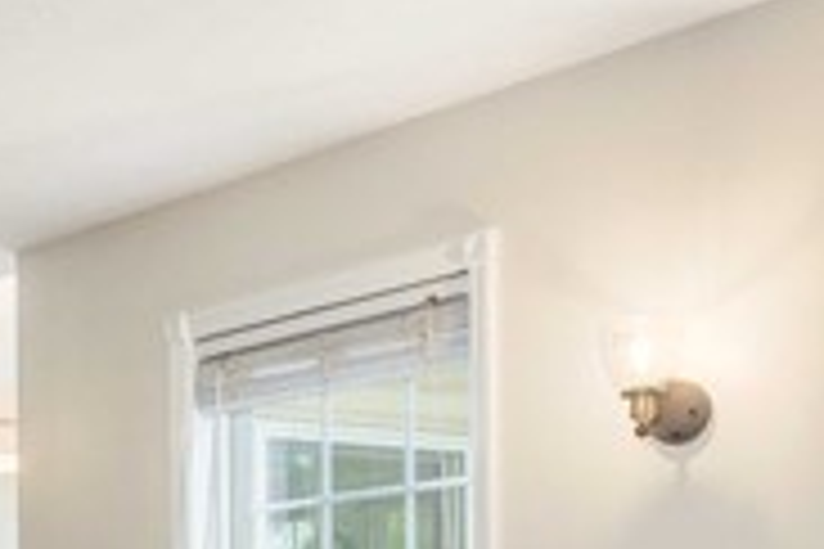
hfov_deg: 21.4
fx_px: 1900
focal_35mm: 83
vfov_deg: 15.7
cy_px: 709
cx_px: -326
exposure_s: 1/60
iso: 320
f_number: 8
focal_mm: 14
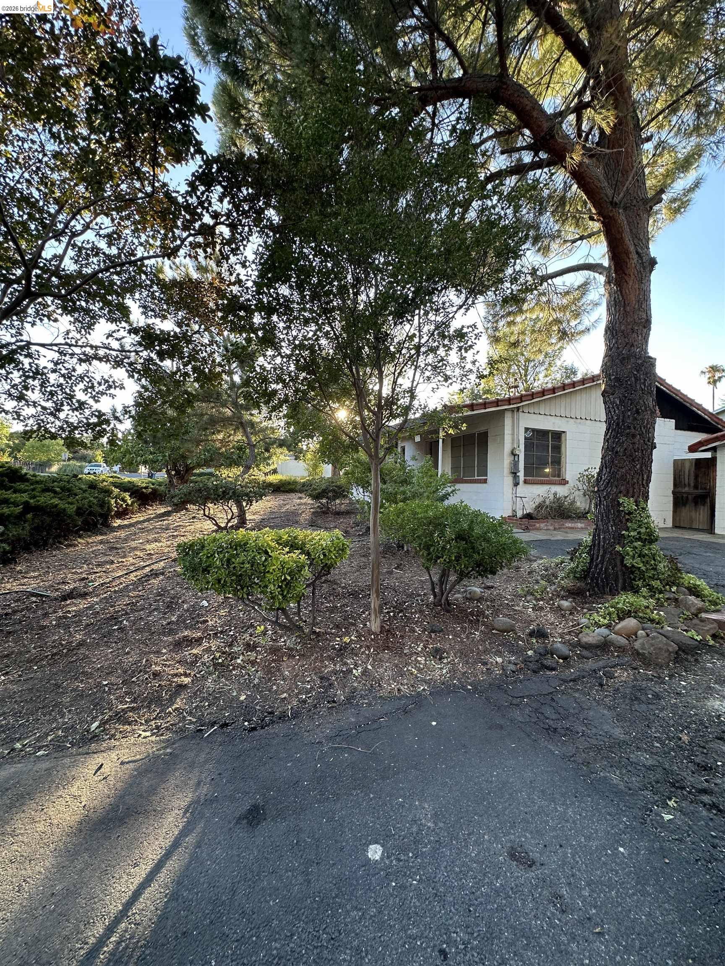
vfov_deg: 102.1
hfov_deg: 85.7
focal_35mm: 14
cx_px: 362
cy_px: 483
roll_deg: -2.2
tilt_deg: +1.4
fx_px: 391
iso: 50
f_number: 2.2
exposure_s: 1/99
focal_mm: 2.22
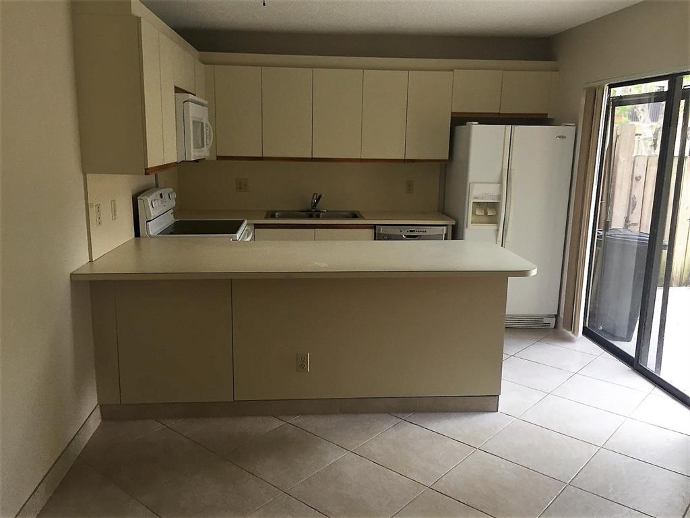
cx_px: 345
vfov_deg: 48.2
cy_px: 259
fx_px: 578
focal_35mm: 29
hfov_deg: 61.7
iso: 50
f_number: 2.2
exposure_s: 1/30
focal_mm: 4.15
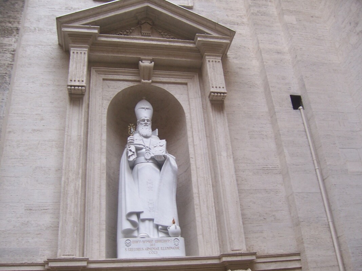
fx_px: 376
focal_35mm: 36
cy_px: 136
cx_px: 181
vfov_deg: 39.6
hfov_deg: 51.4
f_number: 2.8
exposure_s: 1/80
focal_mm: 6.2
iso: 80
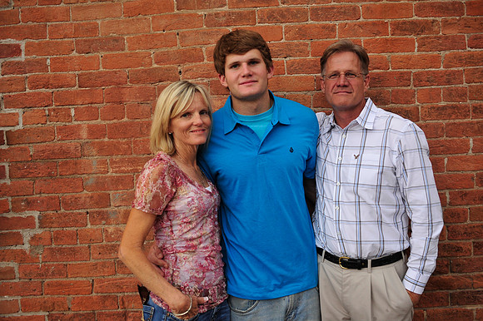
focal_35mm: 35
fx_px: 469
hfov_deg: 54.5
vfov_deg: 37.8
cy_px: 160
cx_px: 242
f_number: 4.5
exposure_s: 1/400
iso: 1000
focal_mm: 35
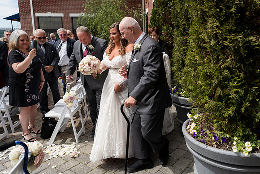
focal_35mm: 29
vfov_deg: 45.5
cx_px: 155
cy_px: 74
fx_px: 206
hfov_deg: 64.0
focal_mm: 24
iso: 64
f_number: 2.8
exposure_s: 1/1000
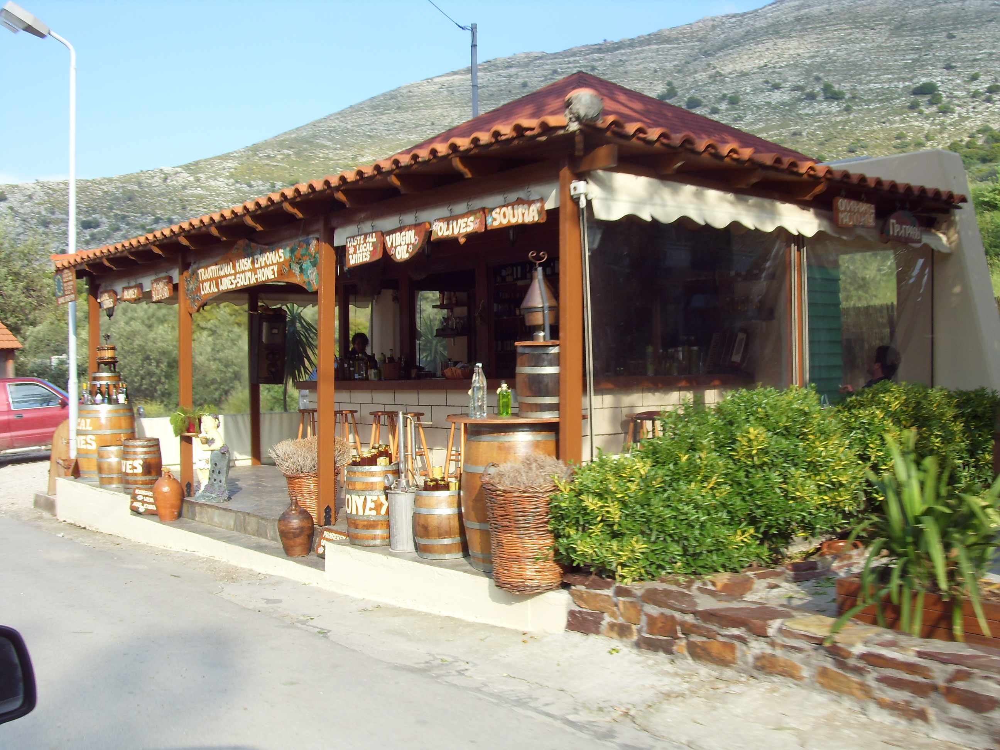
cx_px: 500
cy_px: 375
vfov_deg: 36.8
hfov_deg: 47.9
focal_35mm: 39
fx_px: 1127
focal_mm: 6.6
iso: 80
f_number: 6.2
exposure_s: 1/125
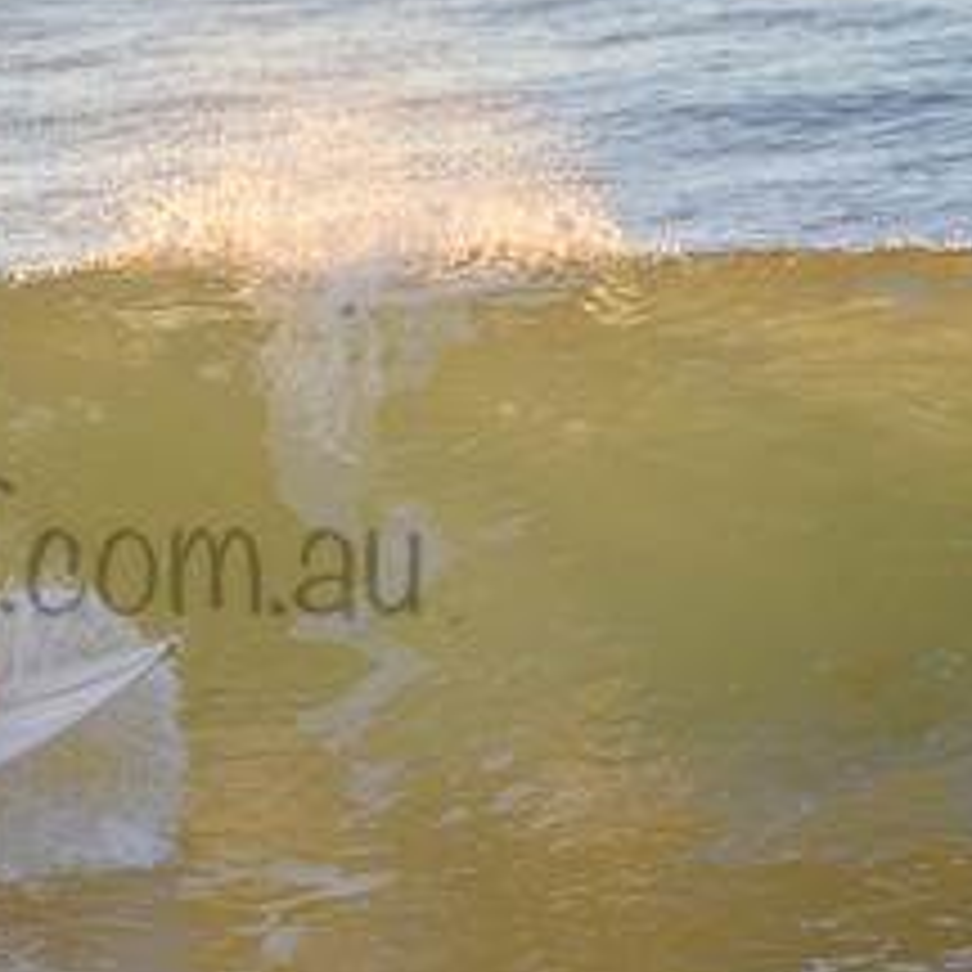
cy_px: 511
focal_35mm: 1714
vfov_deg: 1.0
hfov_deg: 1.0
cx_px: -54
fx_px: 54451
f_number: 5.6
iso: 560
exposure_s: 1/1000
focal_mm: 500
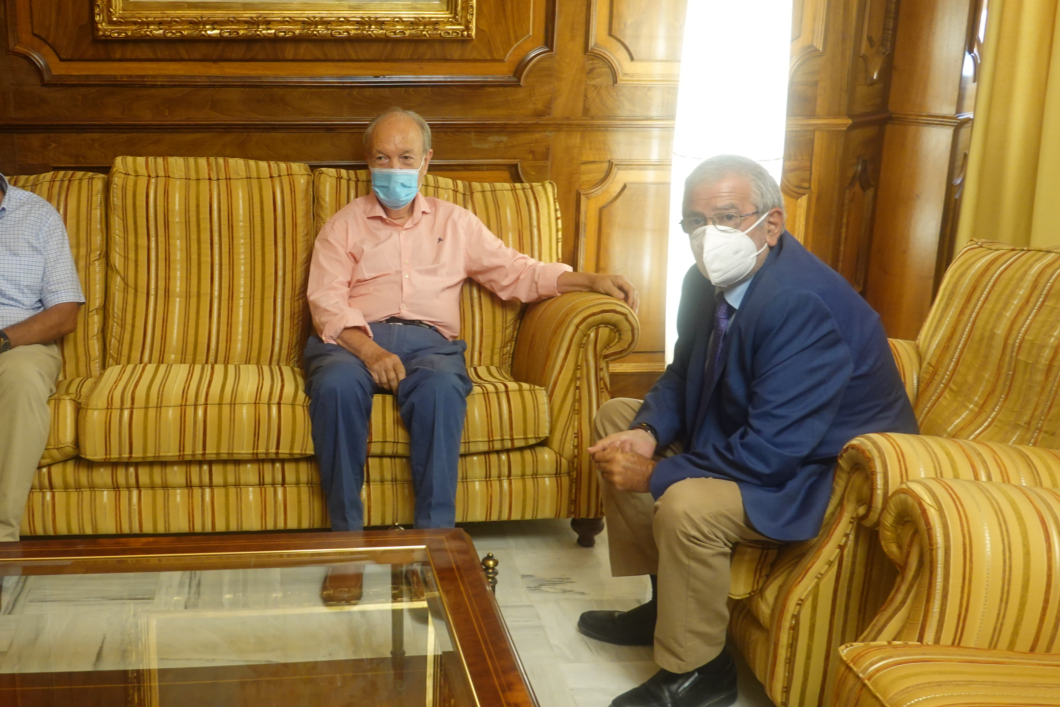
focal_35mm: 44
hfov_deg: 44.0
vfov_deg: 30.5
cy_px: 366
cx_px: 374
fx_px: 1295
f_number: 3.5
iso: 500
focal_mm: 11.76
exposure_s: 1/40
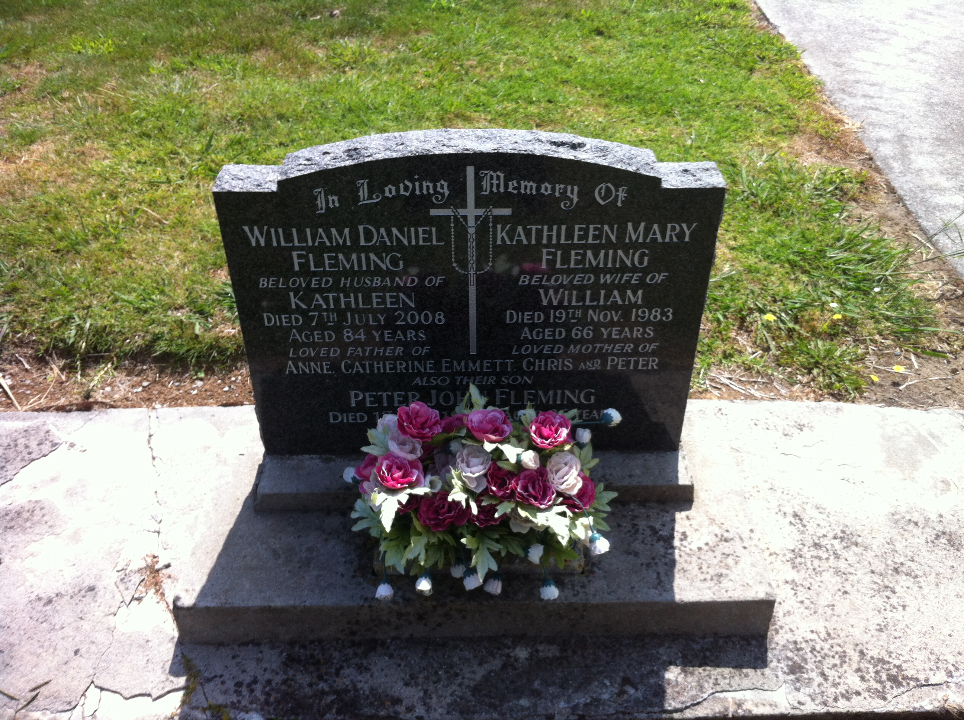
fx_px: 973
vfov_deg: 40.6
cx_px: 482
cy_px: 360
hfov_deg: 52.7
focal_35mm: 35
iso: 80
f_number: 2.8
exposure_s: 1/862
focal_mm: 3.85
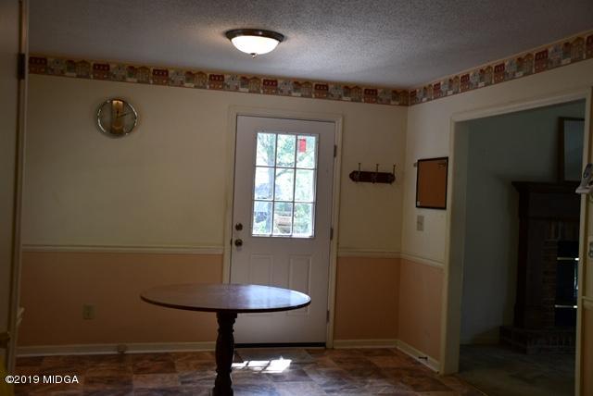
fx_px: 643
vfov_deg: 34.3
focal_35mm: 39
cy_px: 198
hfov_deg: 49.5
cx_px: 296
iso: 800
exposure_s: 1/250
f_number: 3.8
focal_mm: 26
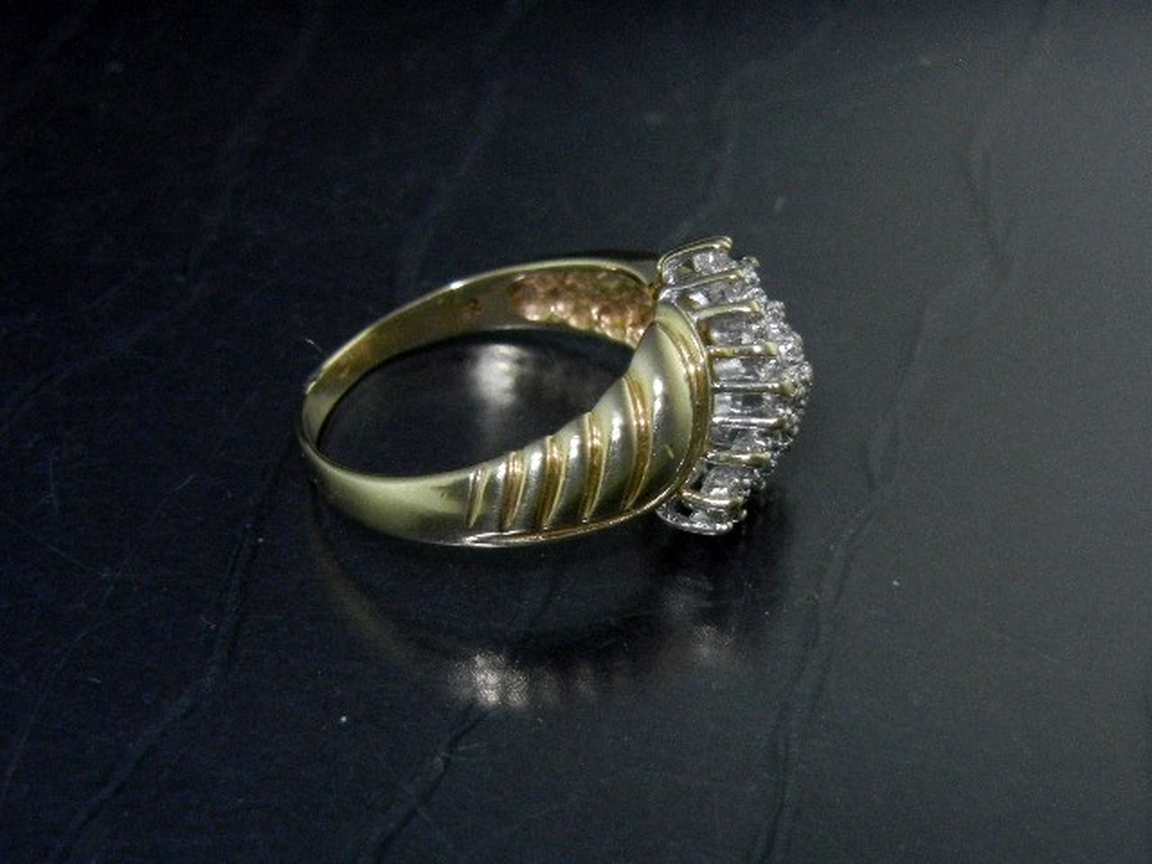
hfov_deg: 25.3
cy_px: 432
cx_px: 576
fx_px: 2563
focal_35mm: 77
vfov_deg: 19.1
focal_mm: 13.9
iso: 800
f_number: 8.6
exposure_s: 1/30
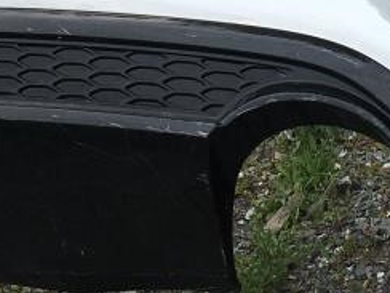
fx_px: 1713
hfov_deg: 13.0
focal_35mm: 152
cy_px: -38
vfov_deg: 9.7
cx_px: 261
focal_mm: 4.15
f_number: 2.2
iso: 25
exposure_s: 1/1183
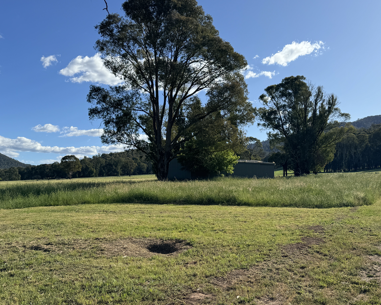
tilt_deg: -0.4
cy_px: 196
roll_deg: +0.9
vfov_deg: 41.8
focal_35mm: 35
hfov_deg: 51.5
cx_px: 205
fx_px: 395
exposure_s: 1/4608
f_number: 1.78
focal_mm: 6.76
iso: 80
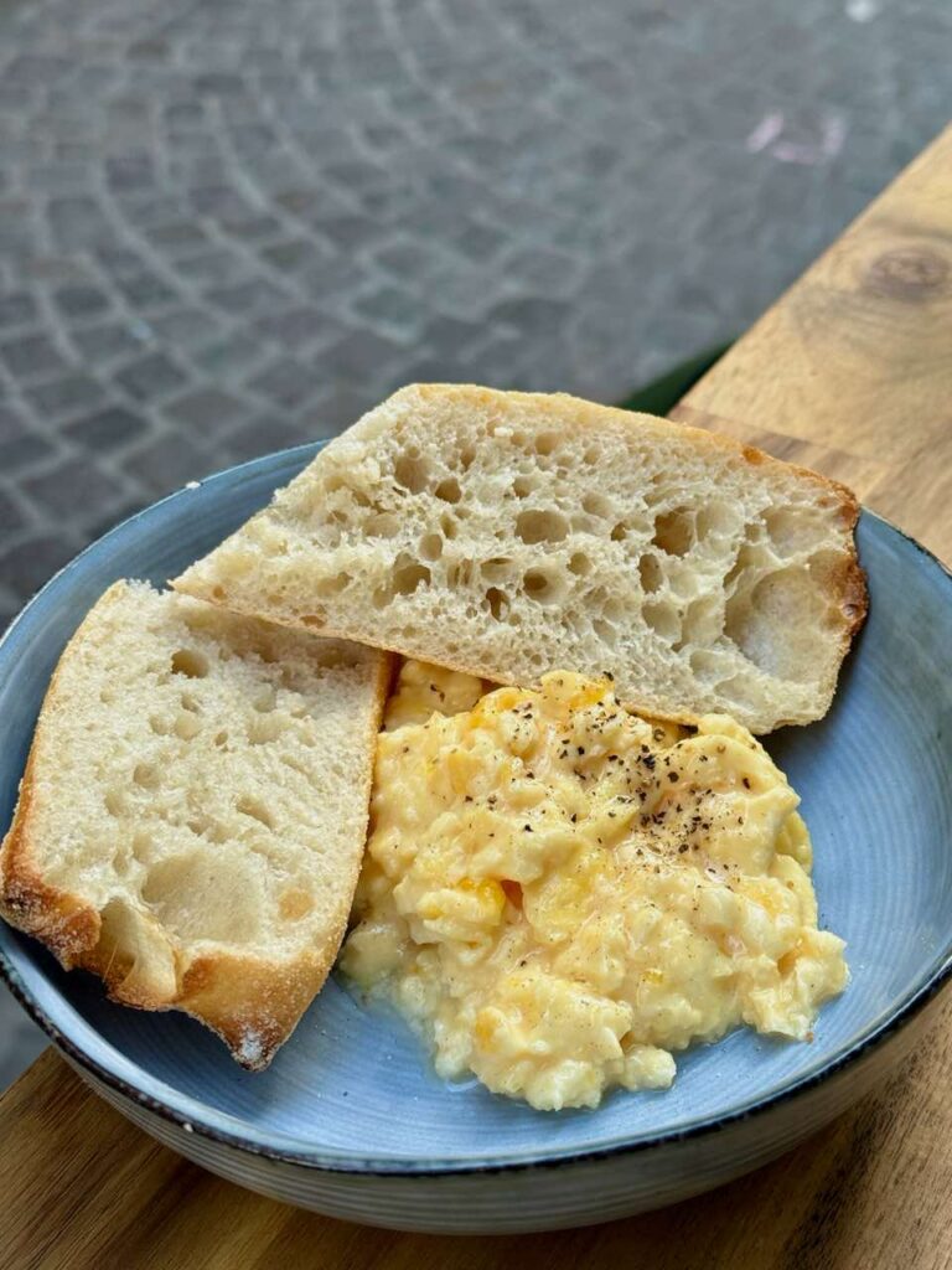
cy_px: 635
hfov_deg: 30.3
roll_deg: -2.7
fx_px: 1760
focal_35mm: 48
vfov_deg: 39.7
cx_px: 476
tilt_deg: -42.1
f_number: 1.78
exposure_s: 1/298
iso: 64
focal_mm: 6.76
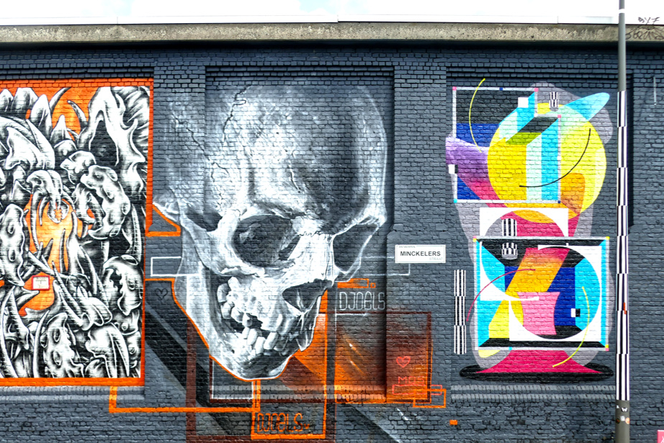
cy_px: 223
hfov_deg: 48.4
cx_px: 322
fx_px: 738
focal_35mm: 40
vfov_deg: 33.4
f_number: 3.1
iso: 125
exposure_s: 1/1300
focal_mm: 13.2
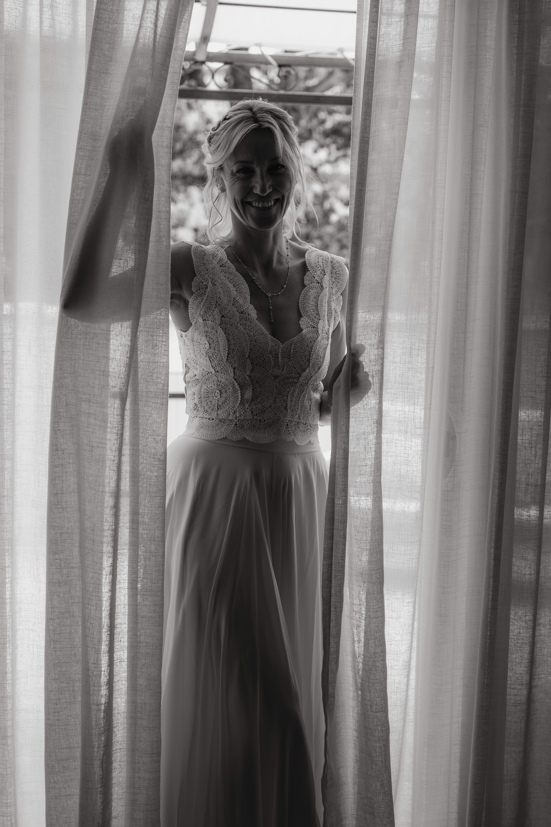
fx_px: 1217
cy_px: 414
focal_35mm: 53
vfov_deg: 37.5
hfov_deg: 25.5
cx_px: 276
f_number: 3.5
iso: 100
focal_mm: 53
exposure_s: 1/160
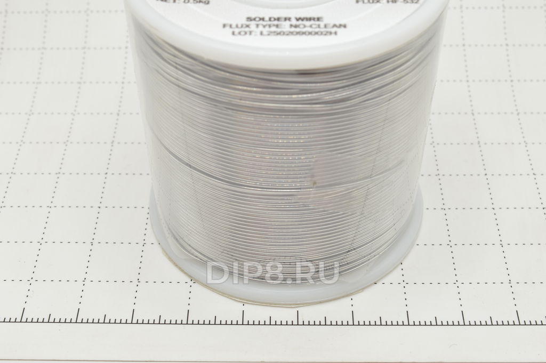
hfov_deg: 30.5
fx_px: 1000
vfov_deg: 20.6
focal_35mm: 66
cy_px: 182
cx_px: 273
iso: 100
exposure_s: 1/10
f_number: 16
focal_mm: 44
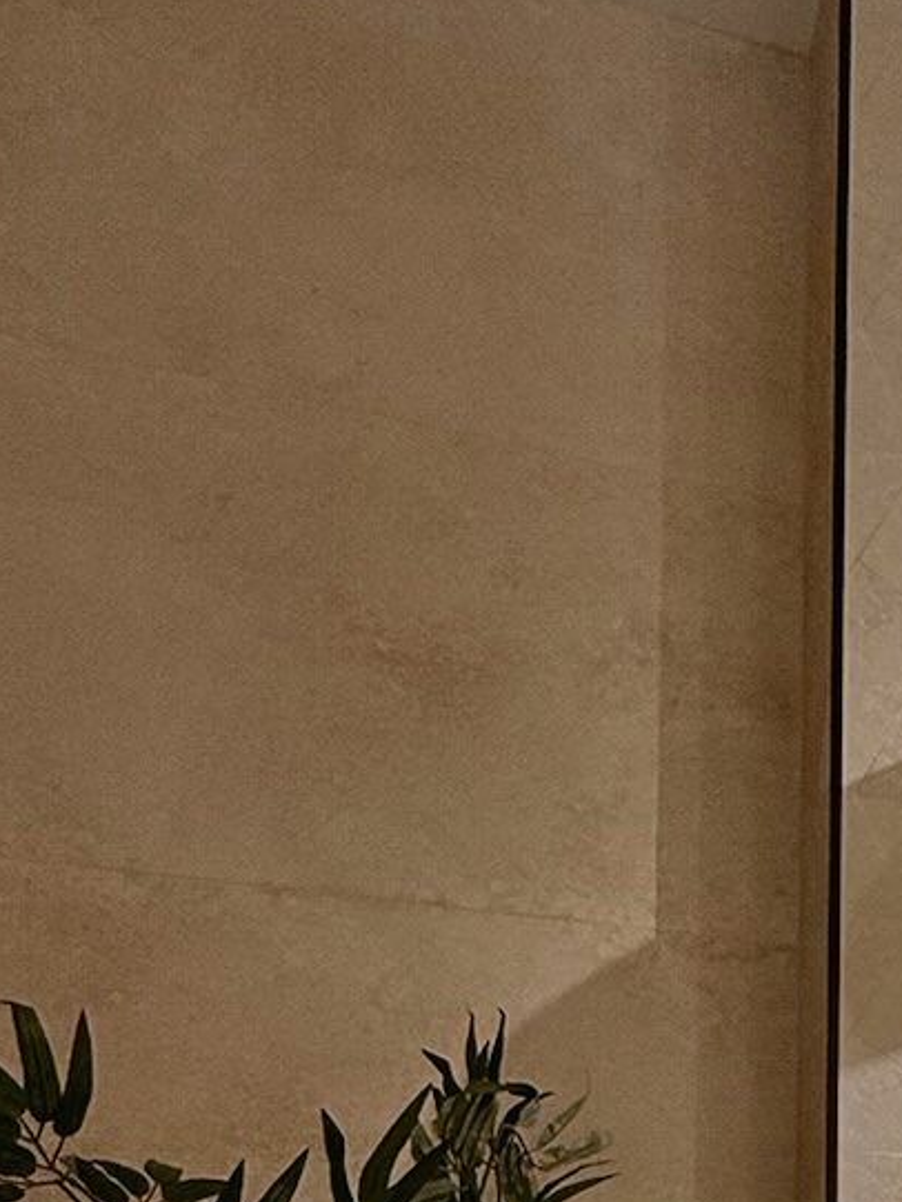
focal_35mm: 53
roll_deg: +0.2
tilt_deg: +3.2
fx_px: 1841
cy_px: 1375
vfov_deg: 31.4
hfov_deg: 23.4
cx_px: 1255
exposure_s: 1/100
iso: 50
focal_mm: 2.22
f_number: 2.2
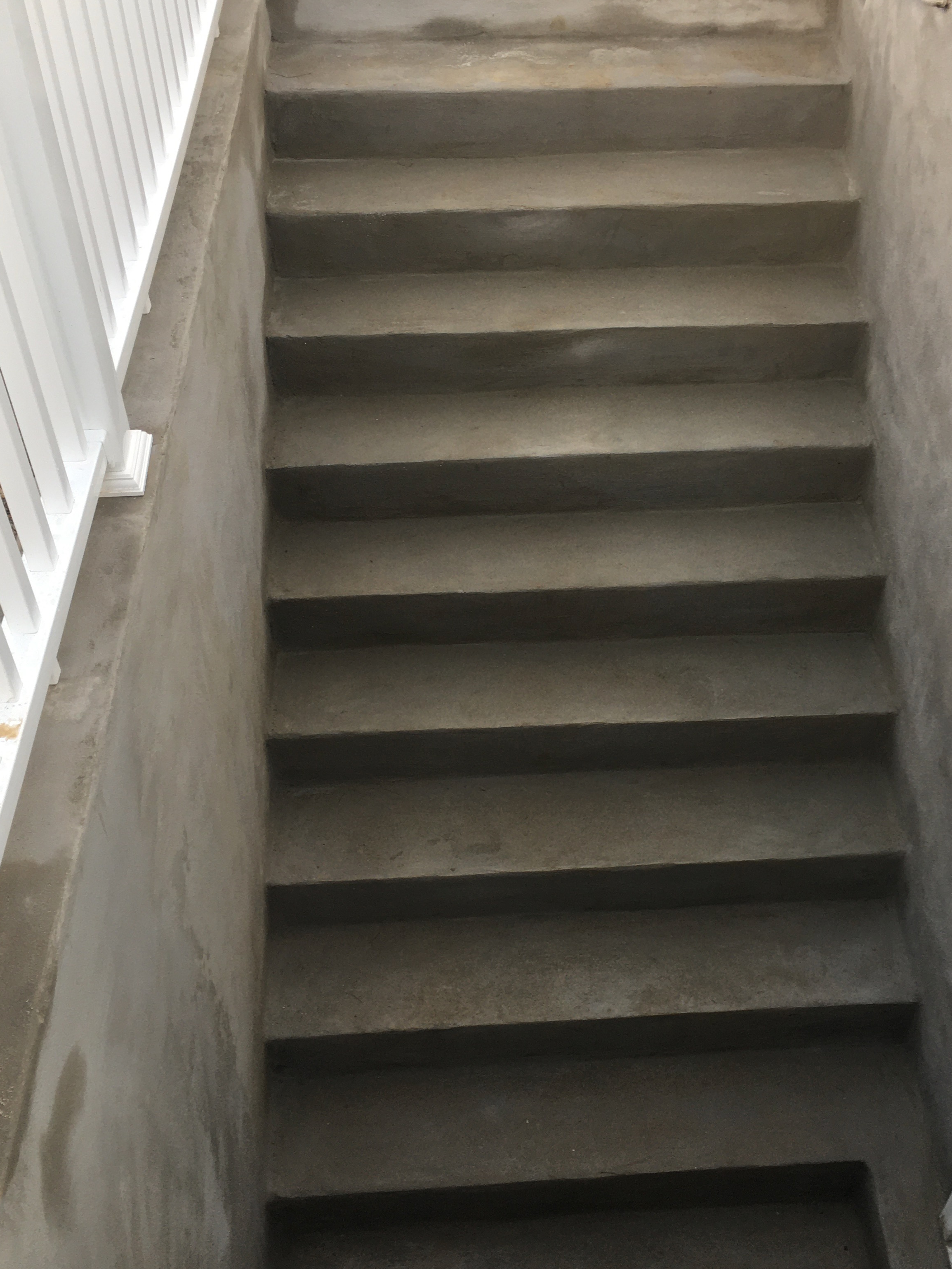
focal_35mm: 38
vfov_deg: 49.0
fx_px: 1393
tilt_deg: -44.9
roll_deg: -1.8
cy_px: 643
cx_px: 554
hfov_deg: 37.6
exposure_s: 1/60
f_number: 2.2
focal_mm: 4.15
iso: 32
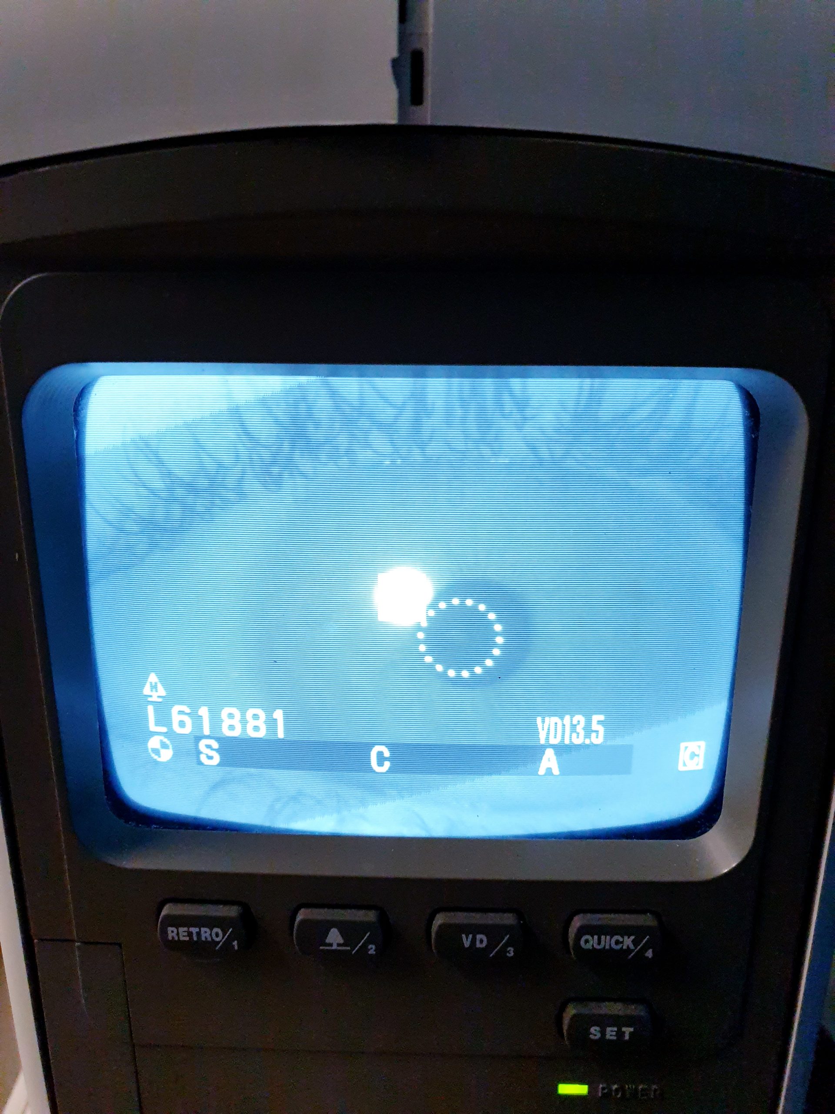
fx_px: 836
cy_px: 557
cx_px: 418
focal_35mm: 26
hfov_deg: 53.1
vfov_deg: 67.3
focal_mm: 4.3
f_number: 2.4
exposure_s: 1/50
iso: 400
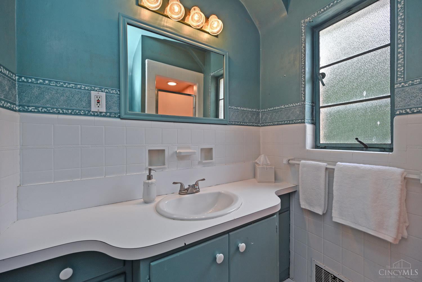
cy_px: 141
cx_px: 211
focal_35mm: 14
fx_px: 164
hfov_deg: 104.3
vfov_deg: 81.2
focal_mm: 14
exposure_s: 1/100
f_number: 5
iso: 200
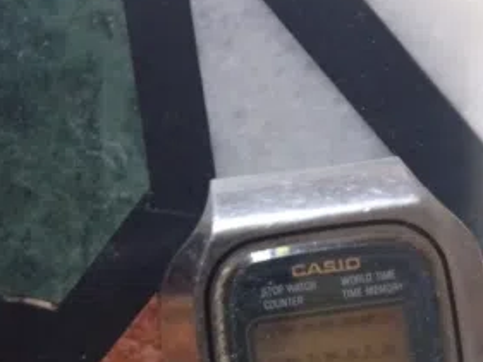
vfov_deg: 17.9
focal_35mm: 82
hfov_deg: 23.8
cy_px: 262
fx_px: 1145
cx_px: 265
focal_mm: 3.98
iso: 2589
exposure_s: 1/16.7
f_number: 1.8
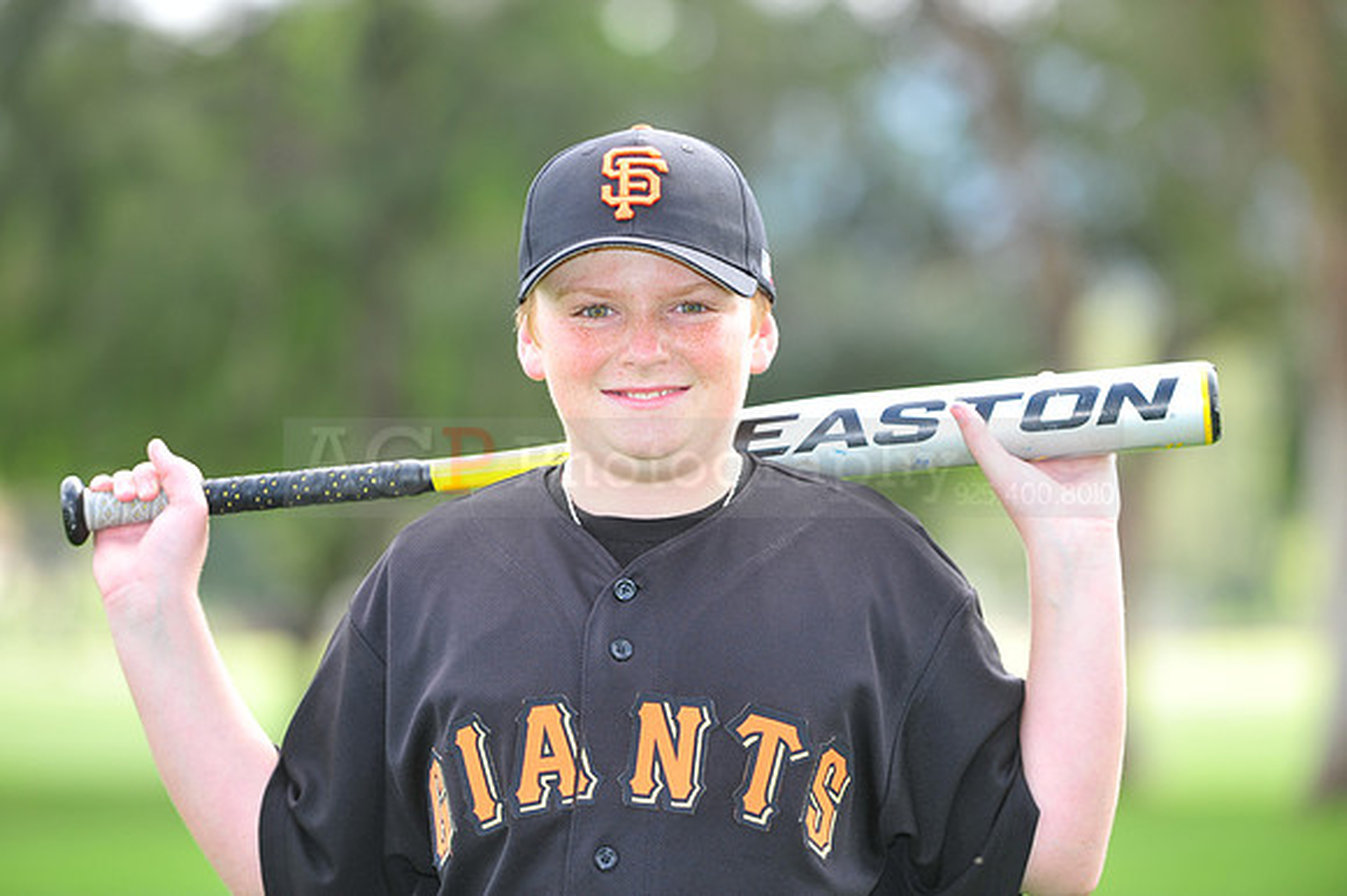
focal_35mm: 200
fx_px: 7479
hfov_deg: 10.3
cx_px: 674
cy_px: 448
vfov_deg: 6.9
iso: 200
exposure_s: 1/200
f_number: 4.5
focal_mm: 200
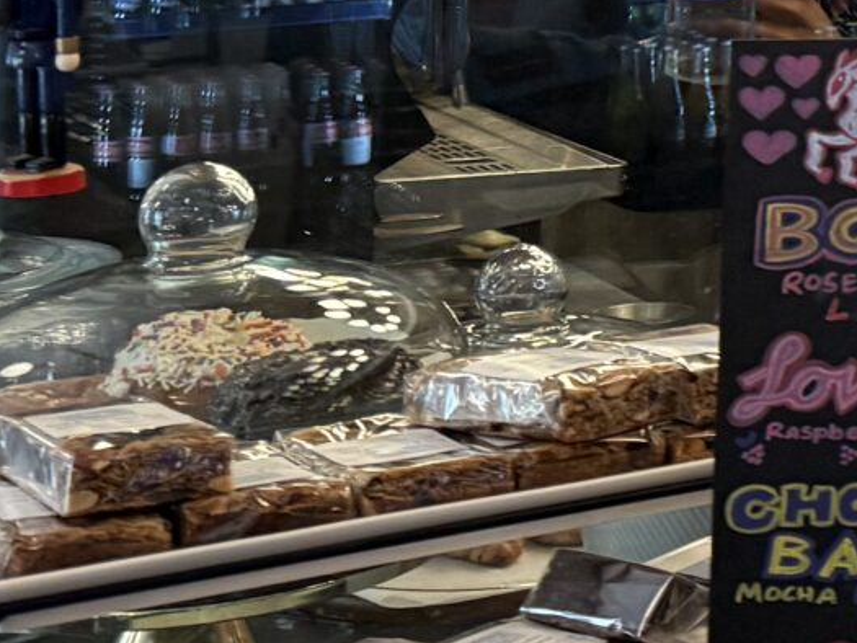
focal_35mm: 117
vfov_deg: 12.0
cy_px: -346
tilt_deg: +0.4
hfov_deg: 13.7
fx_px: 2897
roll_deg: -1.8
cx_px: 1825
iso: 250
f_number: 1.78
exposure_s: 1/60
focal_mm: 6.76
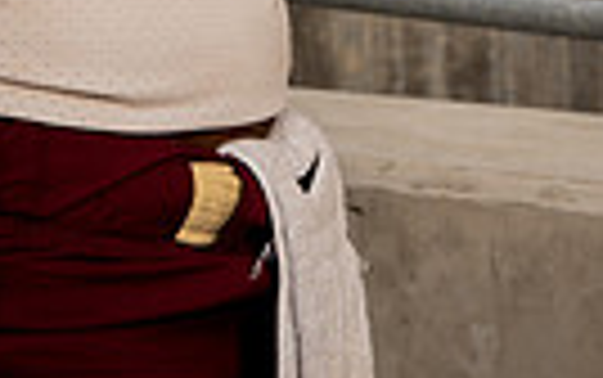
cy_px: -536
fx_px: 1859
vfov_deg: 10.1
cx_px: 148
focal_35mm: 113
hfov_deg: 18.3
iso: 50
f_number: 6.3
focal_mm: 33
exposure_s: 1/200
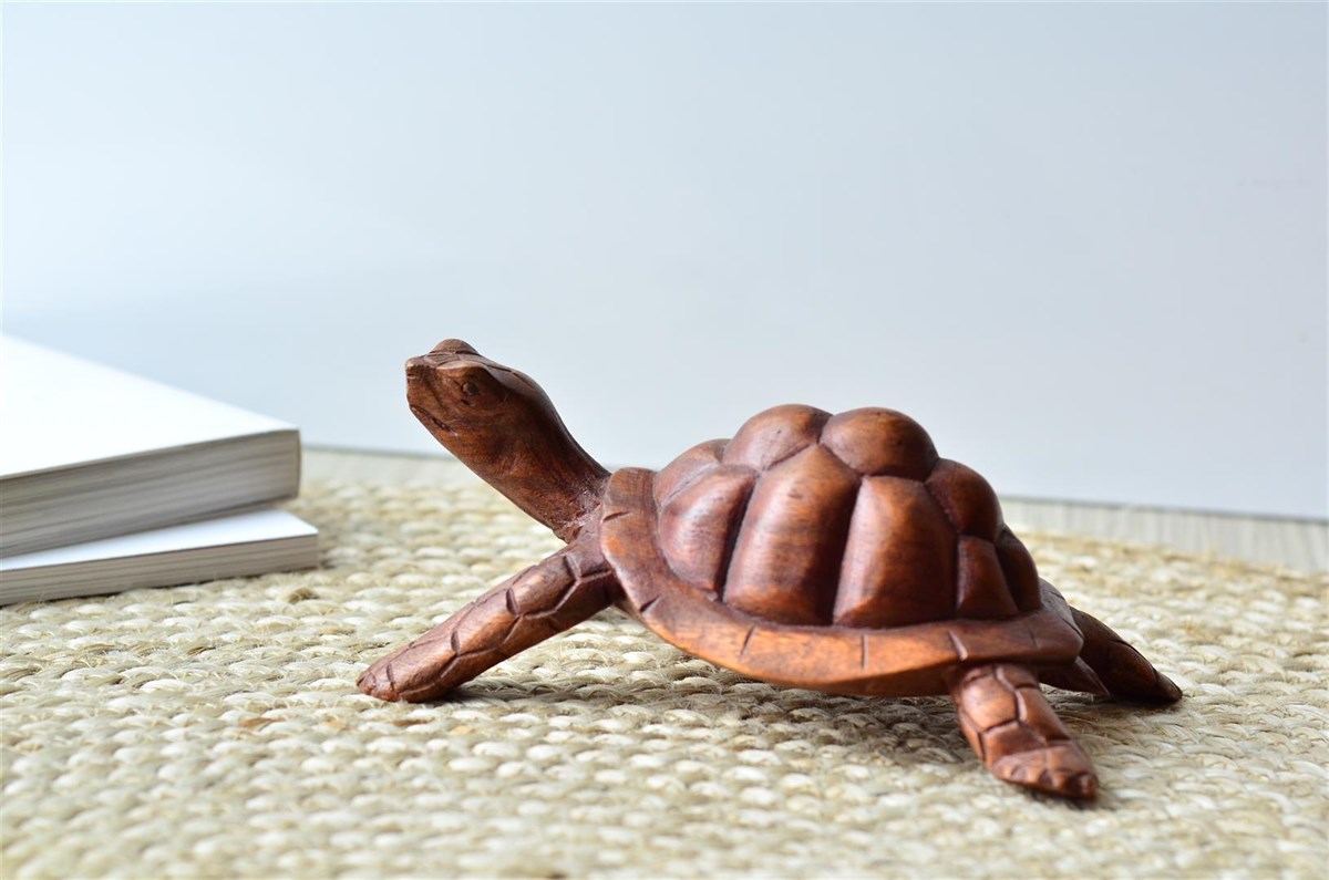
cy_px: 440
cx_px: 664
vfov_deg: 18.1
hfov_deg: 27.0
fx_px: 2763
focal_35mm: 75
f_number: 3.2
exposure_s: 1/250
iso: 800
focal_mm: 50
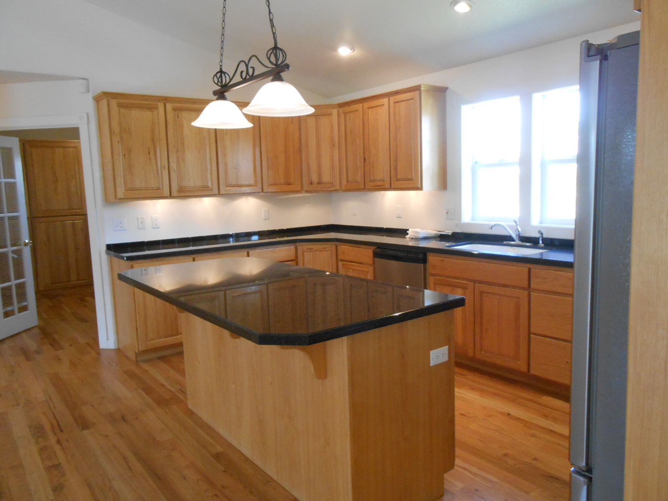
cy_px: 250
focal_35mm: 26
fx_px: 502
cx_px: 334
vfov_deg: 53.1
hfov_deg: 67.3
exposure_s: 1/30
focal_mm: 4.6
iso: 400
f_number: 3.5
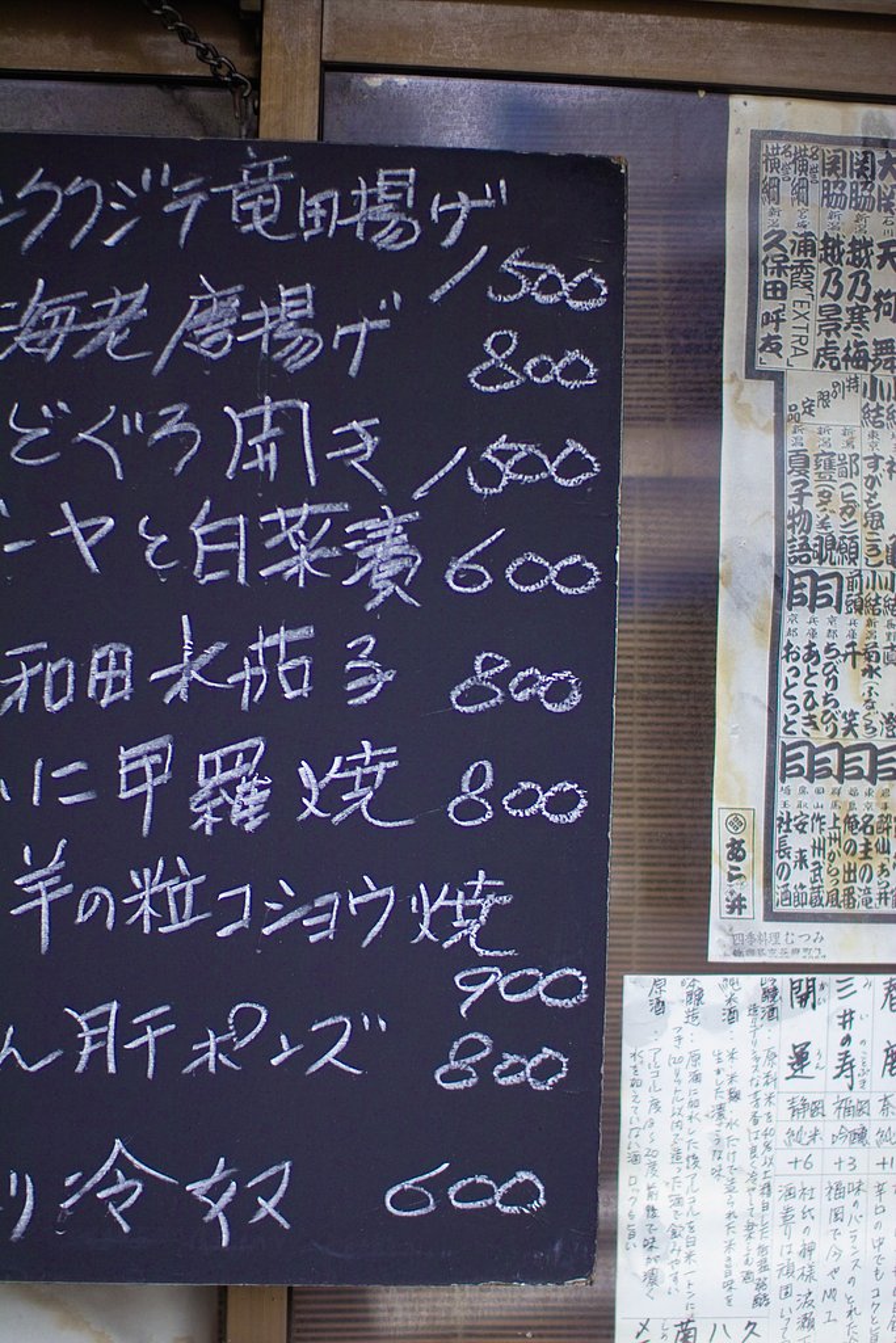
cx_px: 448
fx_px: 1903
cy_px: 672
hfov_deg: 26.5
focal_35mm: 51
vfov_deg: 38.9
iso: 100
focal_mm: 30
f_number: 1.8
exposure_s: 1/180
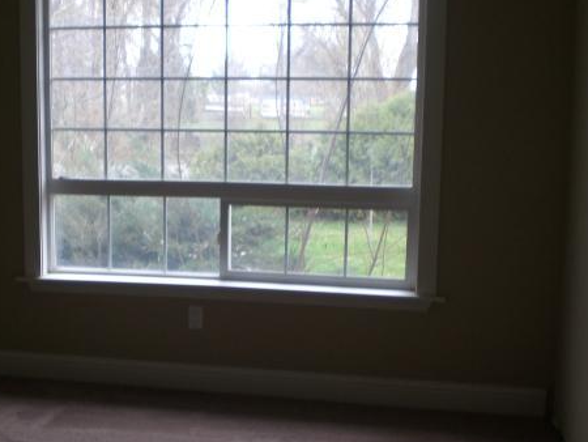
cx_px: 210
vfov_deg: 27.0
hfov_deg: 35.3
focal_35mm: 54
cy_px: 245
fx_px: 918
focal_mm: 6.3
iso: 100
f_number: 3.1
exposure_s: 1/60
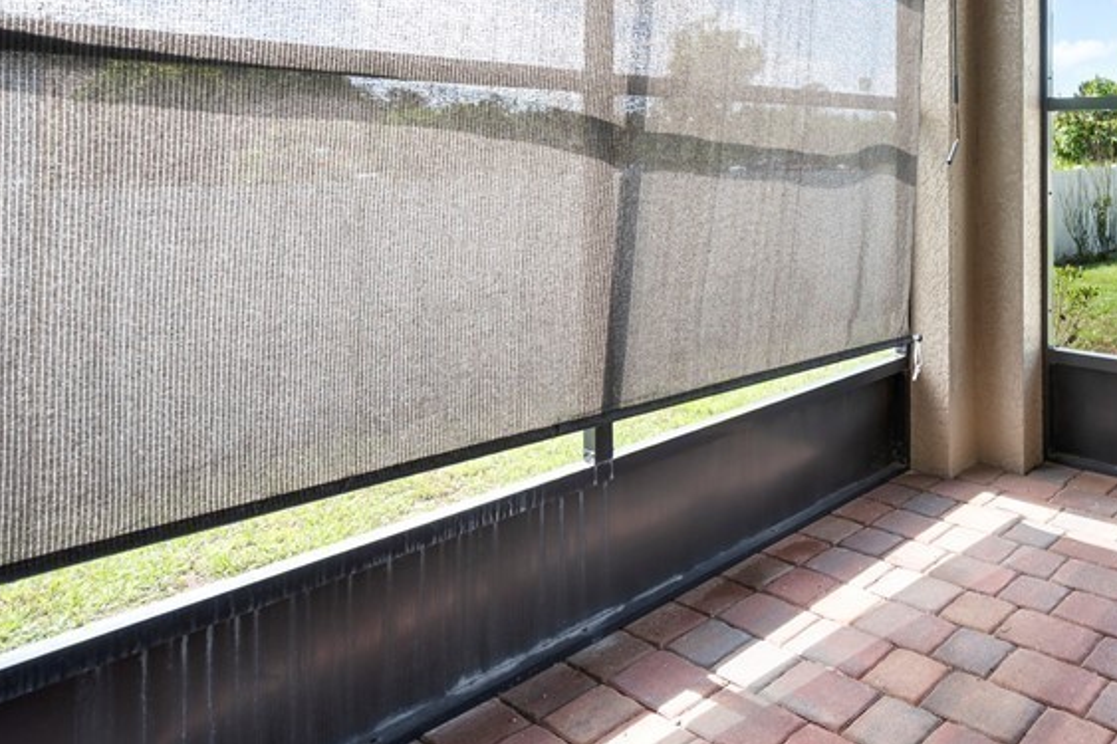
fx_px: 837
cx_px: 950
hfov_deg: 59.9
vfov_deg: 45.1
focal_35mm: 27
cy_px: 131
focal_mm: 14
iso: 100
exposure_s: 1/40
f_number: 4
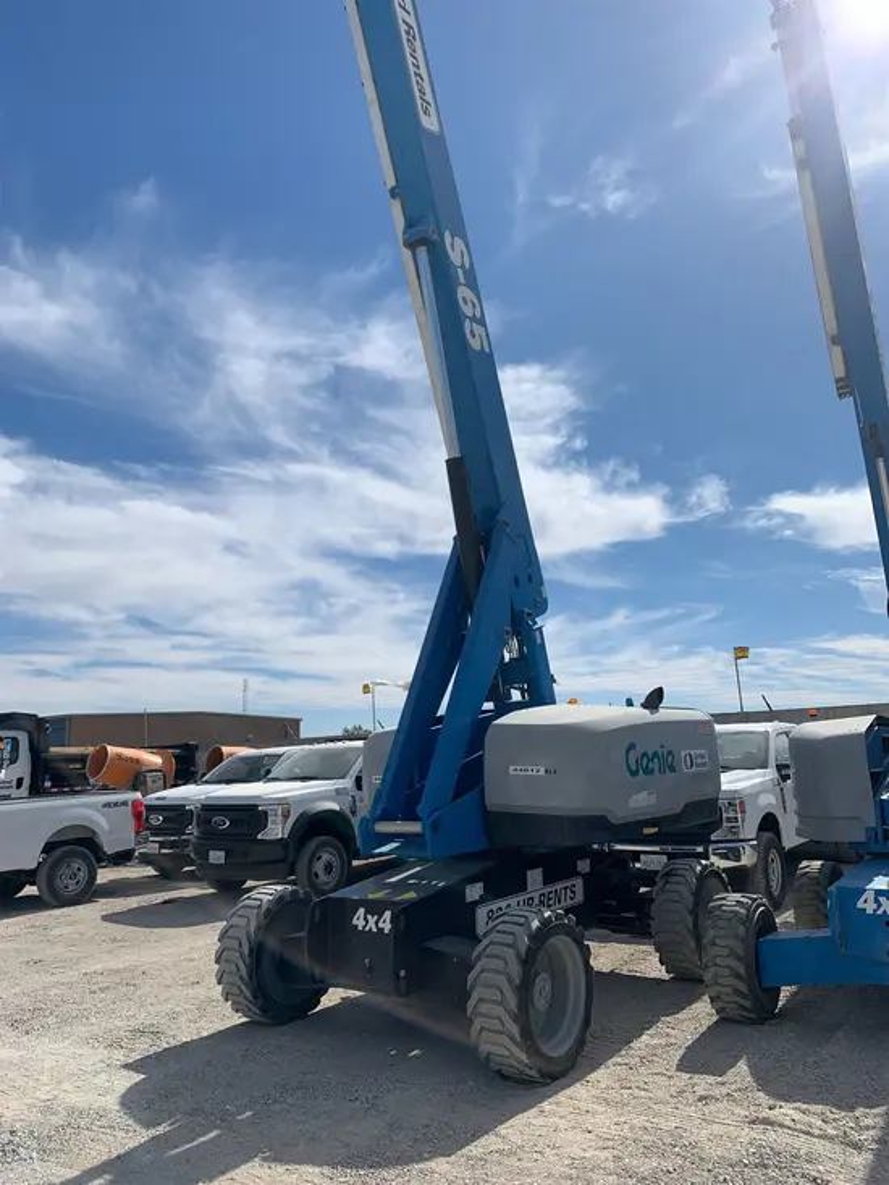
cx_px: 444
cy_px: 592
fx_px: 890
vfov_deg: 67.3
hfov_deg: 53.1
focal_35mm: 26
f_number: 1.8
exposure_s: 1/5405
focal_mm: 4.25
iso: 25
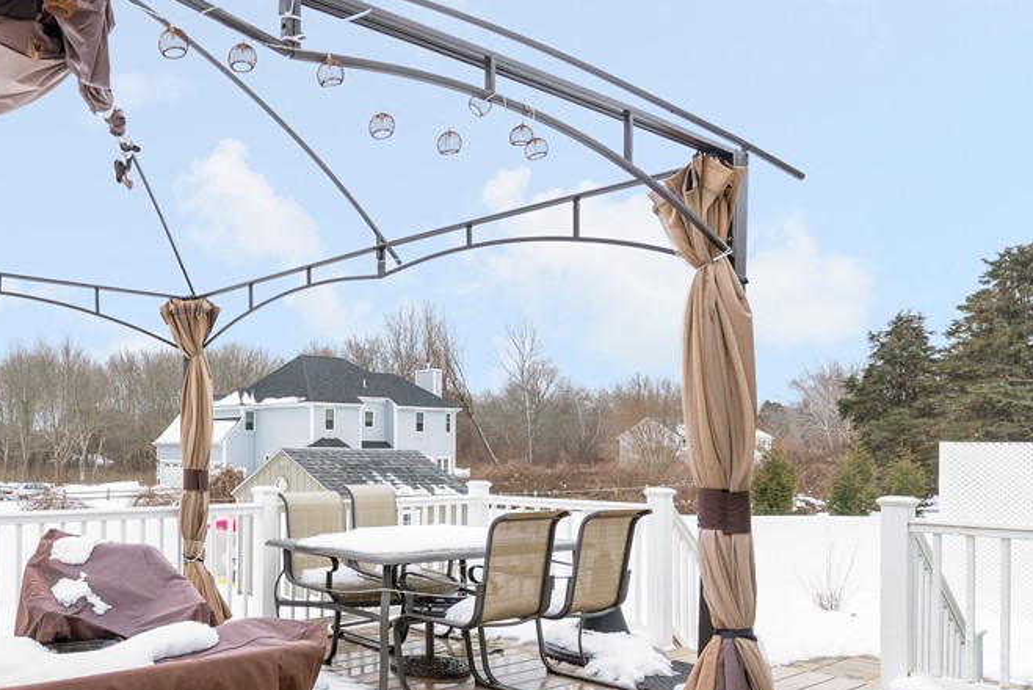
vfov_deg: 44.4
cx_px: 205
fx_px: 804
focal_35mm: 28
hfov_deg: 60.2
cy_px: 541
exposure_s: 1/200
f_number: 7.1
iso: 1600
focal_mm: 17
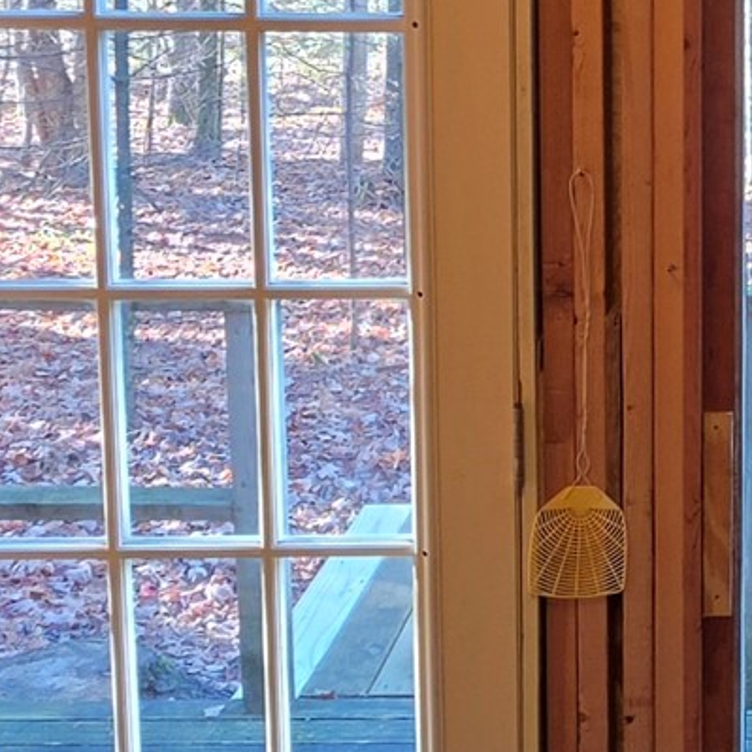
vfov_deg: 28.2
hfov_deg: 26.1
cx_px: 888
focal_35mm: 59
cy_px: 111
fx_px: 1450
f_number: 1.9
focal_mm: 2.2
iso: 250
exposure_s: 1/60
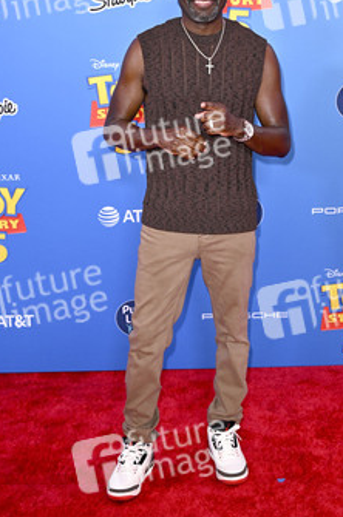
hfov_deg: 24.5
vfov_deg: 36.3
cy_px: 225
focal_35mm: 55
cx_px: 196
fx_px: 789
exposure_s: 1/250
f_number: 5.6
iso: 1250
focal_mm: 46
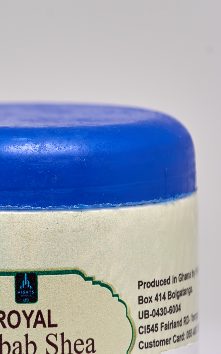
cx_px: 39
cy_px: 171
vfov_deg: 6.1
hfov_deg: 3.8
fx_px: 3335
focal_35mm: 346
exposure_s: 1/100
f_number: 7.1
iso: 100
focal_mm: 155
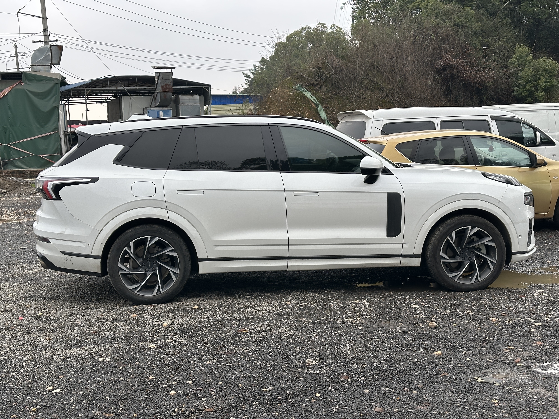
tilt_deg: -5.0
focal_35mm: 48
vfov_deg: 30.3
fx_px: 775
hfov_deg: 39.7
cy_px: 210
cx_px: 280
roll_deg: +1.7
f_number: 1.78
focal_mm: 6.86
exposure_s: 1/312
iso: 64
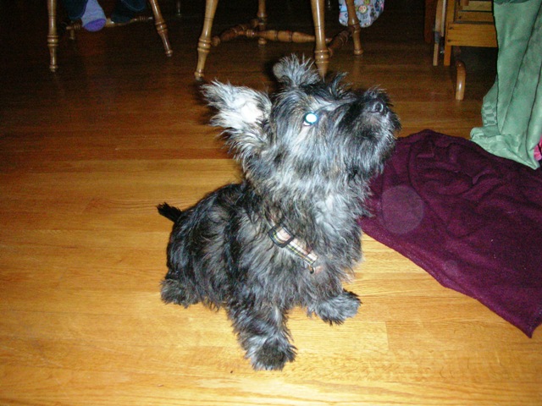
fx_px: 548
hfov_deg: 52.6
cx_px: 271
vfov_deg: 40.7
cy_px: 203
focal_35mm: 35
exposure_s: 1/60.1
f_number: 3
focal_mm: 5.8
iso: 400
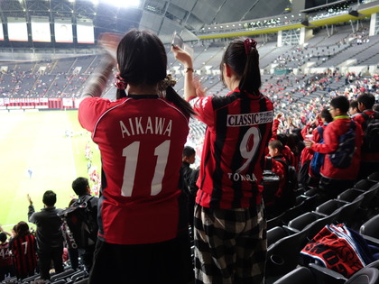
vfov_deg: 49.7
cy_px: 142
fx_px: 307
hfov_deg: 63.4
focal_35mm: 28
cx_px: 190
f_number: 1.8
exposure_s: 1/30
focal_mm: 10.4
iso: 640
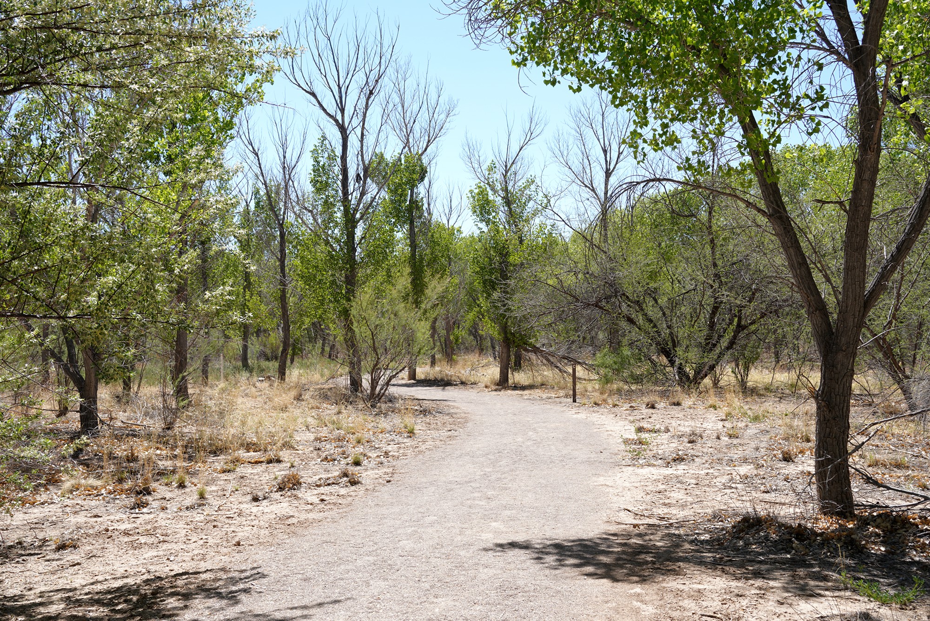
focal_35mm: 39
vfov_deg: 34.2
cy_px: 310
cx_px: 465
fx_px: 1008
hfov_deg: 49.5
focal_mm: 39
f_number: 10
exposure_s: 1/100
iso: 100
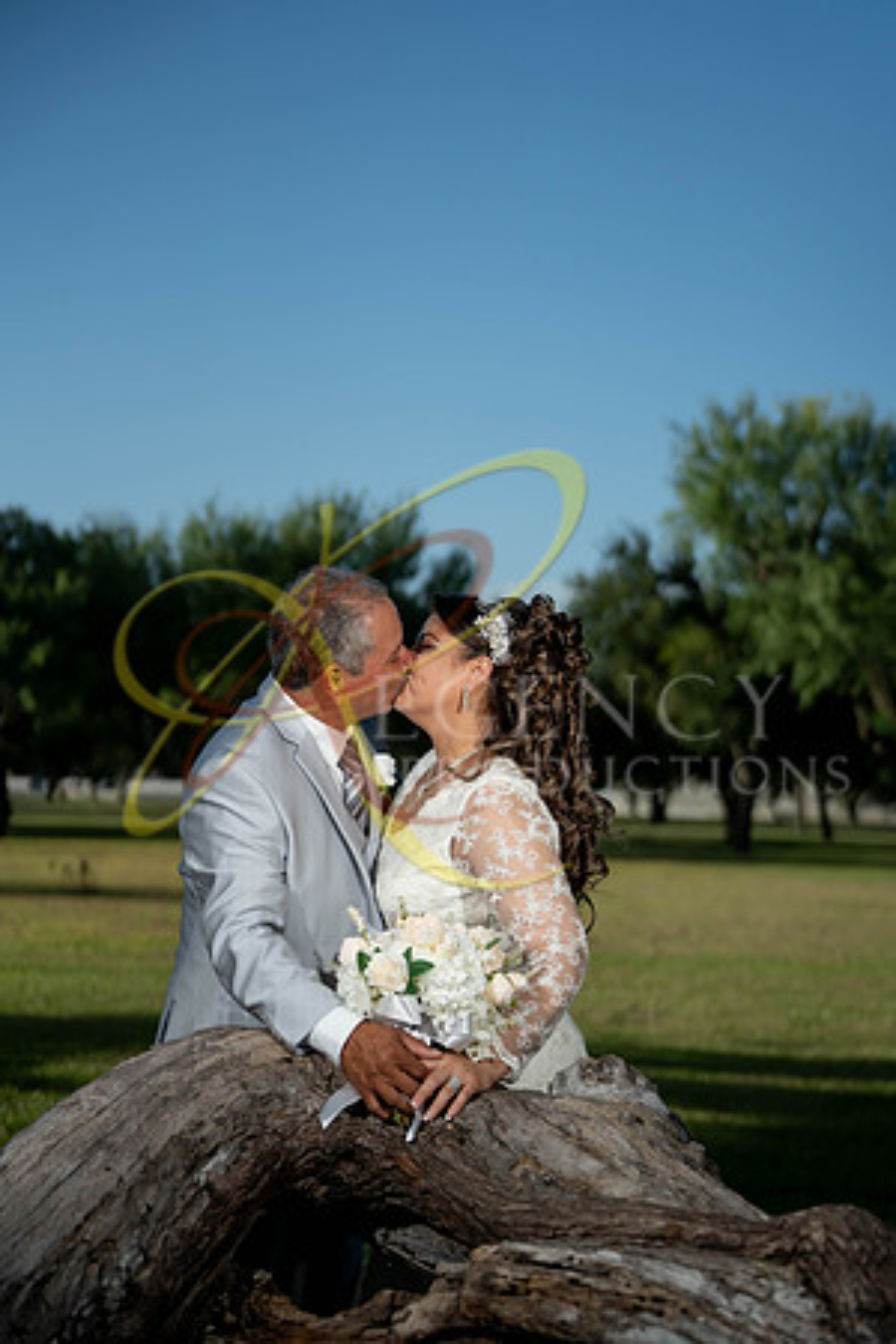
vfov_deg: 33.4
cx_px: 448
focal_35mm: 60
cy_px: 672
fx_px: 2240
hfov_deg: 22.6
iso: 200
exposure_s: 1/5000
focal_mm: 60
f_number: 2.5
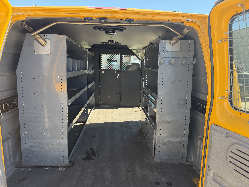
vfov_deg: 56.8
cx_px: 124
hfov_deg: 71.6
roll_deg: -4.2
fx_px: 173
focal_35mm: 24
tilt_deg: -6.7
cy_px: 94
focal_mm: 6.76
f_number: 1.78
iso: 80
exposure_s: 1/433
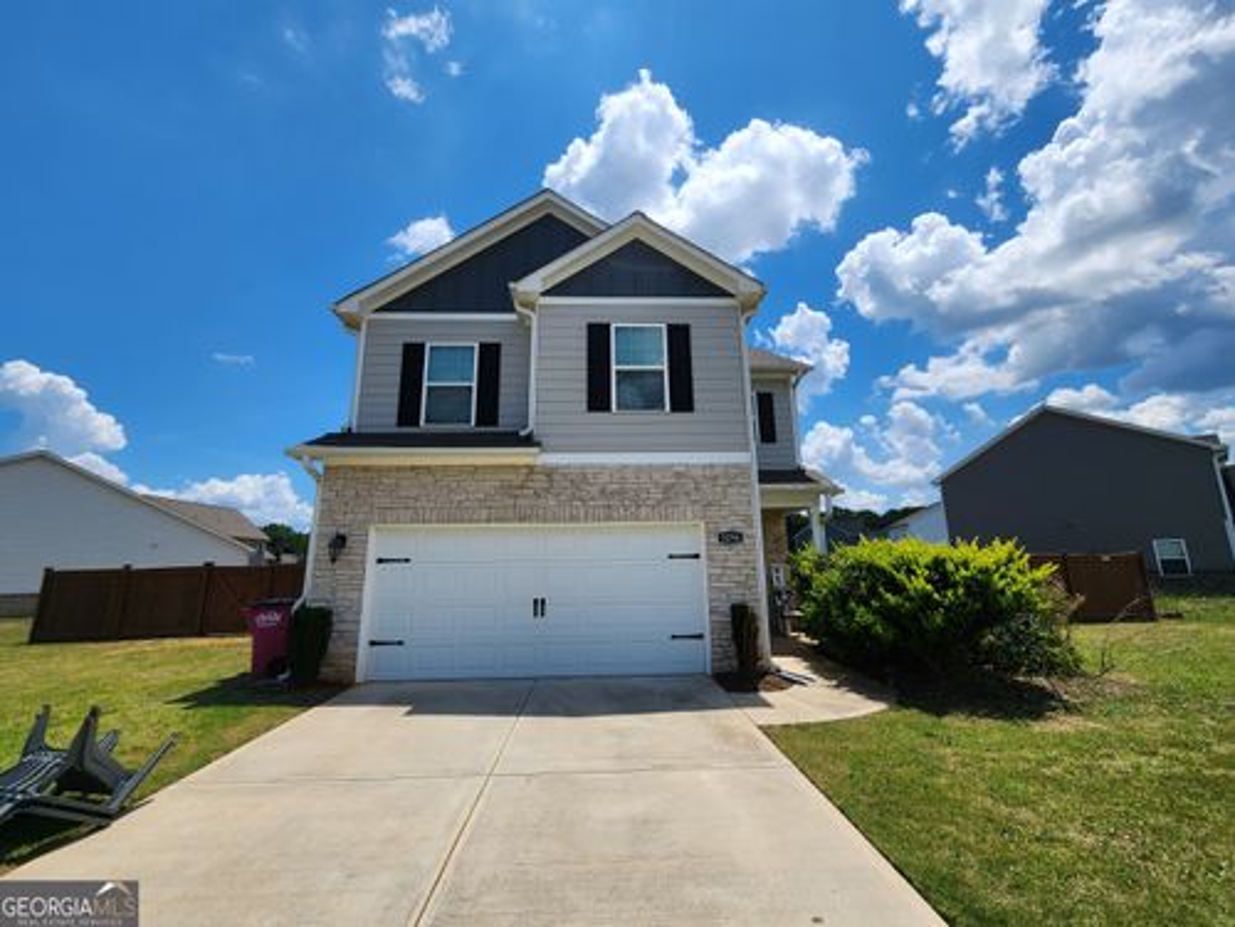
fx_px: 464
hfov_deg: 106.2
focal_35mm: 13
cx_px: 618
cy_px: 464
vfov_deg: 89.9
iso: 50
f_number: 2.2
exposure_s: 1/3327
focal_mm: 2.2
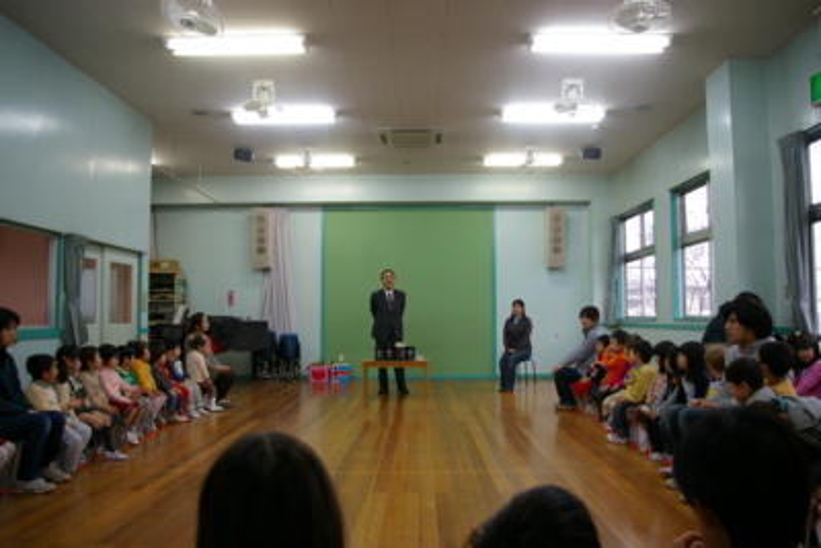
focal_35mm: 27
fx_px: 616
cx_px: 410
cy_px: 274
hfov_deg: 67.4
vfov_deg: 48.0
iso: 200
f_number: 3.5
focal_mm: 18
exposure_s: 1/20
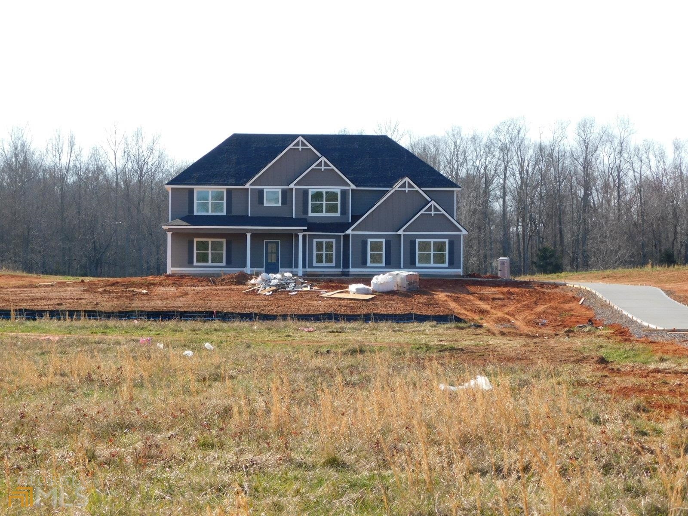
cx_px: 344
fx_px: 1411
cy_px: 258
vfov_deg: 20.7
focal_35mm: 71
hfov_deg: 27.4
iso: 125
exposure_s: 1/500
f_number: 4.3
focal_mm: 12.6
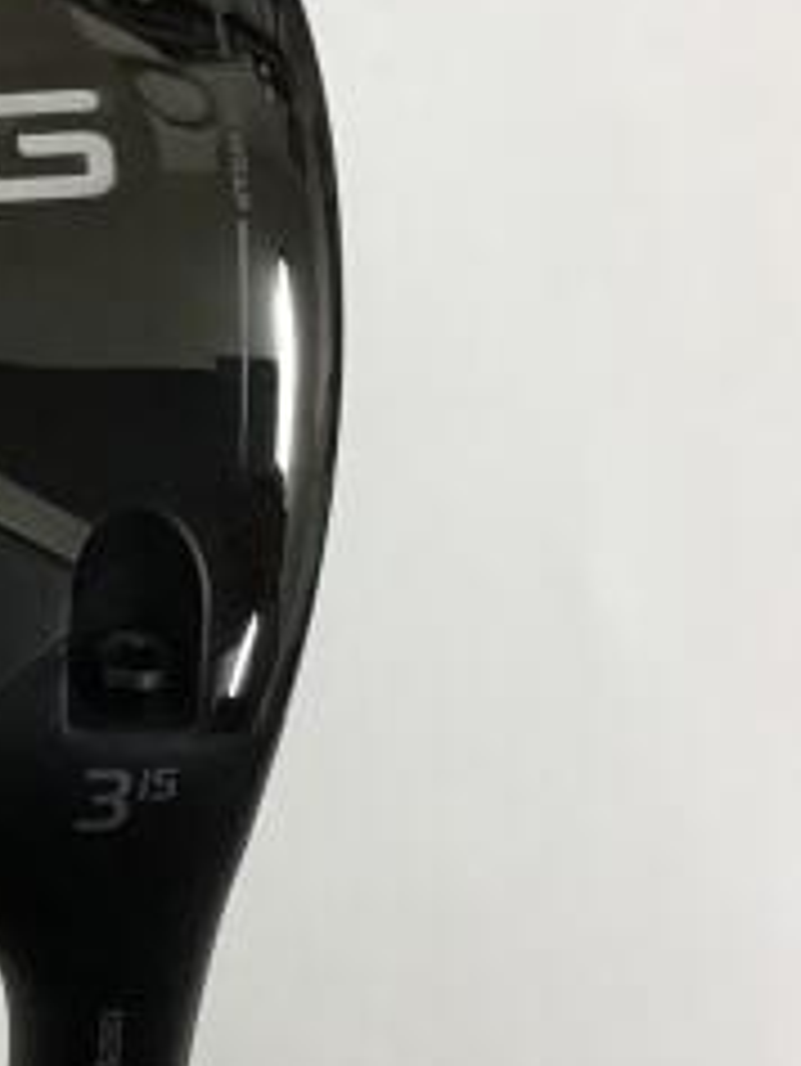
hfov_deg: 15.0
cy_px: 553
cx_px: -261
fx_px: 2898
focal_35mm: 94
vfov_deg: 20.9
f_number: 2.4
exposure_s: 1/33
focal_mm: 3.3
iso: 100
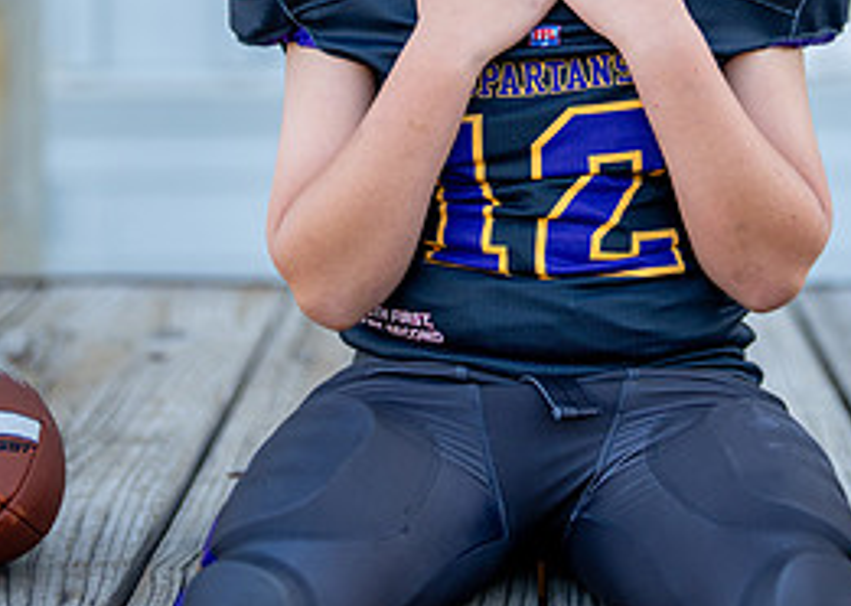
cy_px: -29
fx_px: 2898
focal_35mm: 120
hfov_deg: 16.7
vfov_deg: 11.8
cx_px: 583
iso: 100
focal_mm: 50
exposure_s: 1/1250
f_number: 1.2
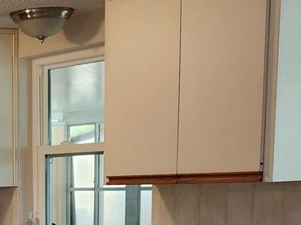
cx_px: -63
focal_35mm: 100
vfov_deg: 13.7
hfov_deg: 18.6
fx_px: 870
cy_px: 360
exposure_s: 1/120
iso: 400
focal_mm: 5.54
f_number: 1.8
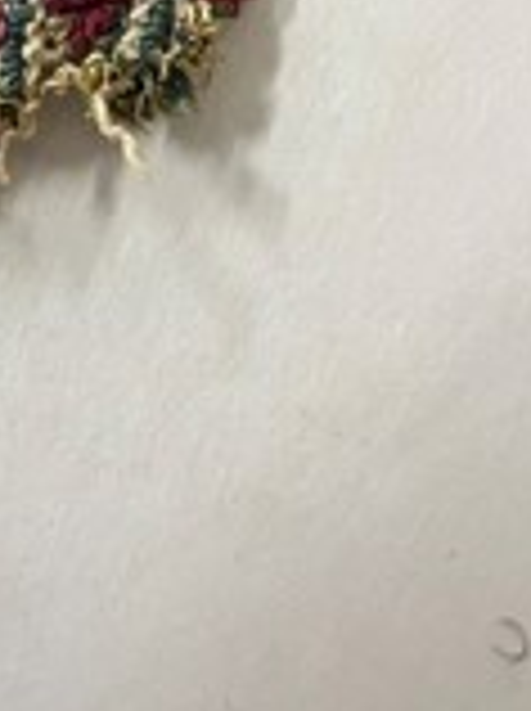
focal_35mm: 66
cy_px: -72
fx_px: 1354
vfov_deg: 27.0
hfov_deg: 21.0
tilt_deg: -71.6
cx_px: -63
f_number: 1.6
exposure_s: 1/50
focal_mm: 5.1
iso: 200
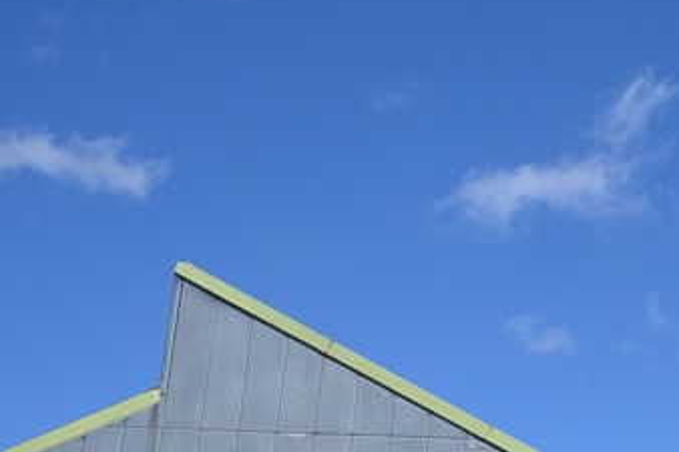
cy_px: 494
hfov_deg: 17.8
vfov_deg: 12.9
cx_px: 964
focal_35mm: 105
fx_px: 1970
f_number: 4.5
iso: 100
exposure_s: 1/1000
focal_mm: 23
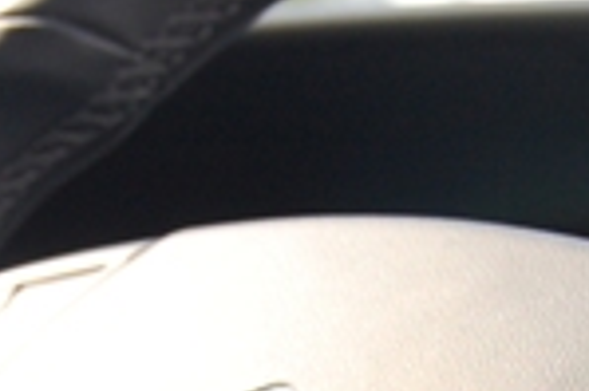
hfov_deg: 9.9
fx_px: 3383
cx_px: 180
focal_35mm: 207
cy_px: 743
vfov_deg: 6.5
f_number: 4.5
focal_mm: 34
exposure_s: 1/125
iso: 400
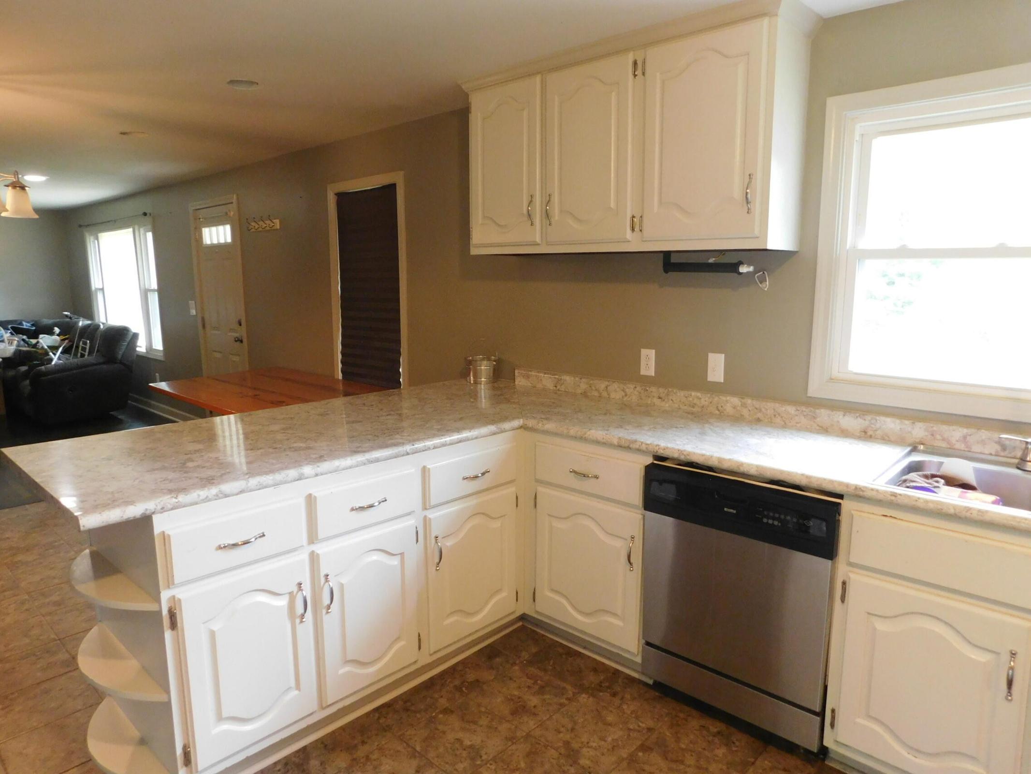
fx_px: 685
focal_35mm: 23
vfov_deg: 58.9
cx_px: 516
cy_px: 387
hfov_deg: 73.9
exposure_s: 1/15
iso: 400
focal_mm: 4
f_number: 3
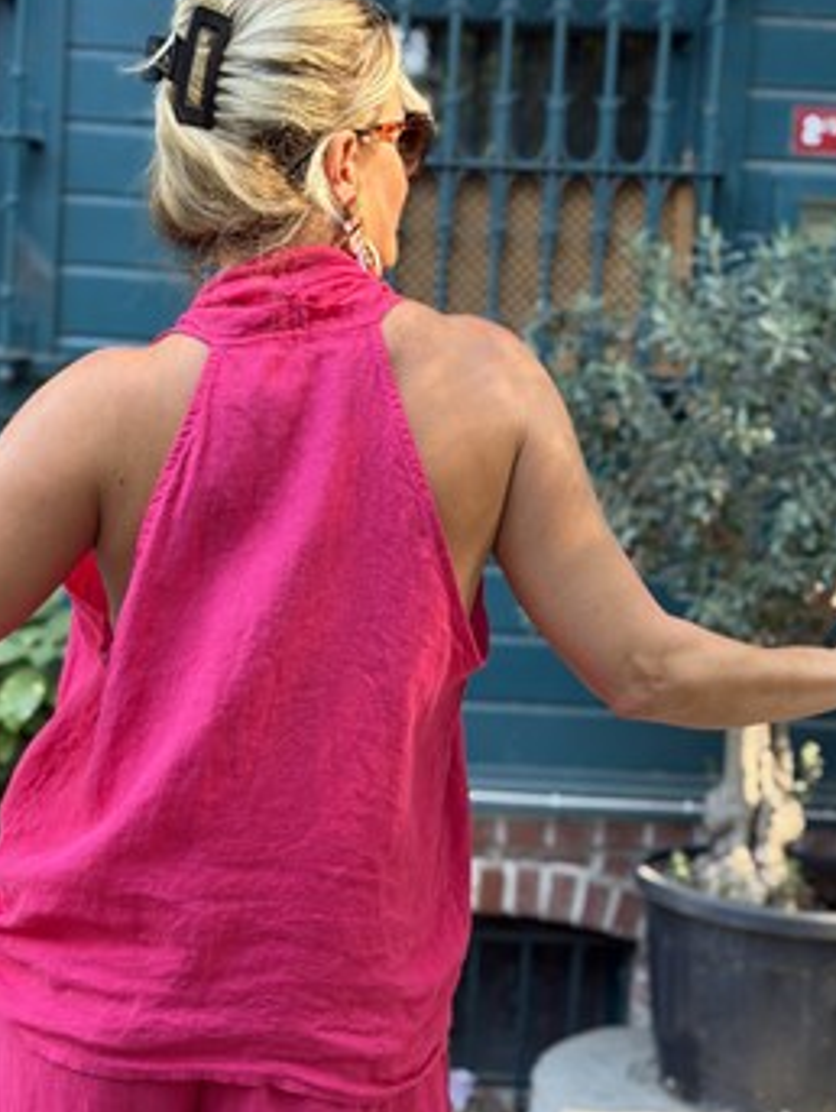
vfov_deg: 32.1
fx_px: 1928
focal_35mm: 60
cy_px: 540
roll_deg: -2.9
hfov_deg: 24.4
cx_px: 360
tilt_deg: -3.9
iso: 64
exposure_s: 1/100
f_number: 1.78
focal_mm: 6.76
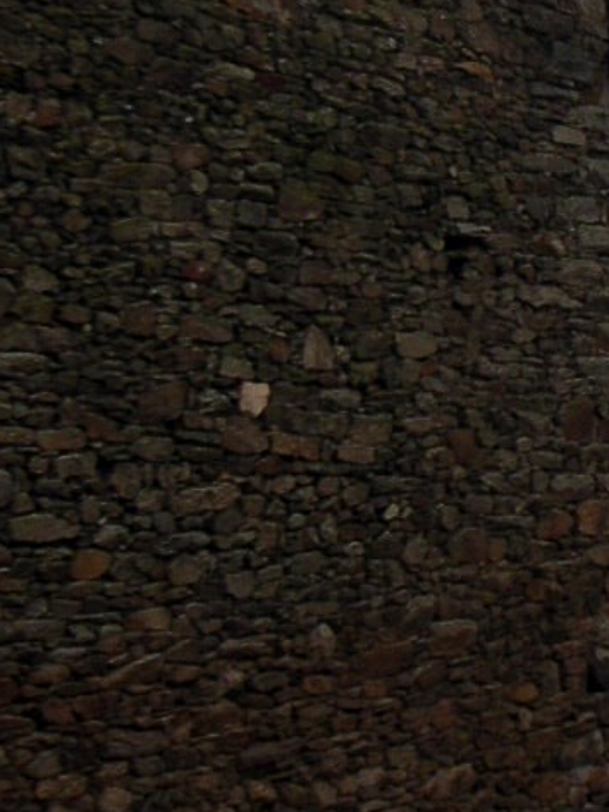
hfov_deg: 14.1
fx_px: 2416
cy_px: 34
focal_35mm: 103
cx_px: 640
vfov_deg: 18.7
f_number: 2.8
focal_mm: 6
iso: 50
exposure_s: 1/180
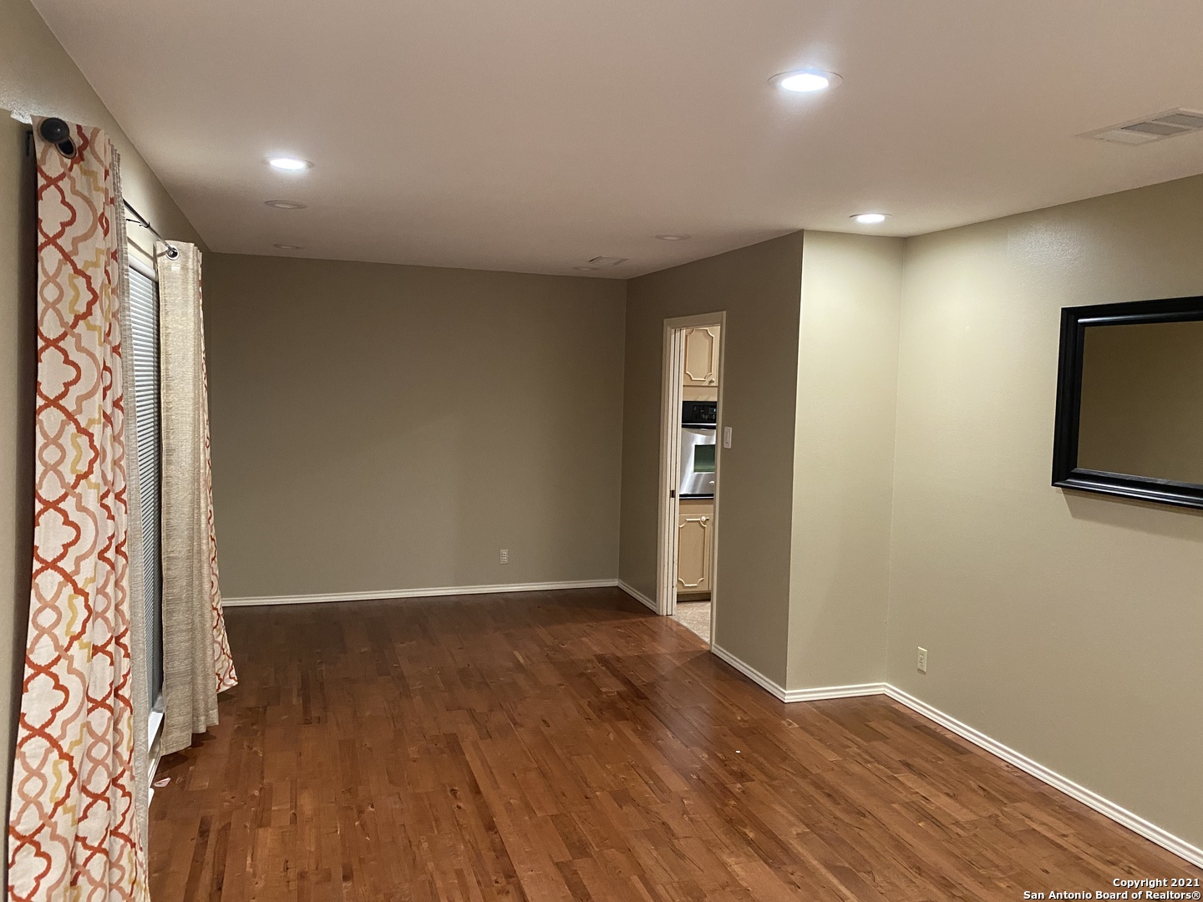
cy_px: 451
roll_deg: -2.8
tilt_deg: -4.6
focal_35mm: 26
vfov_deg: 53.1
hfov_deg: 67.3
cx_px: 602
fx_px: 904
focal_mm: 4.25
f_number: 1.8
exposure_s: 1/60
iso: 320
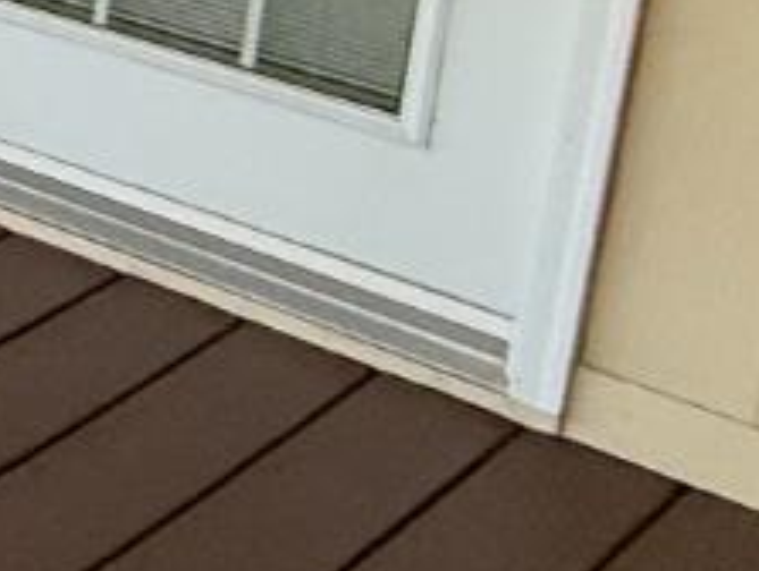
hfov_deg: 11.6
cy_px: -467
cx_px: -1498
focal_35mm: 94
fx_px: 2064
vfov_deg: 14.0
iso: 160
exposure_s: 1/99
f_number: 2.2
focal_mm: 2.22
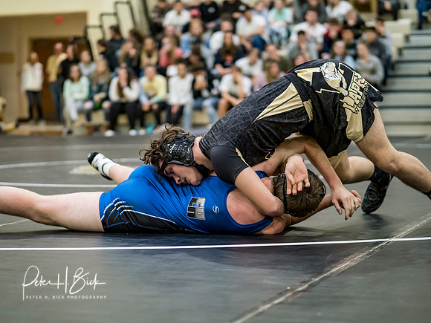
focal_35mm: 90
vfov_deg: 16.4
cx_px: 216
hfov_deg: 21.8
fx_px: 1121
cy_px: 162
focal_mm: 45
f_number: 1.2
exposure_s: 1/1000
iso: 1600
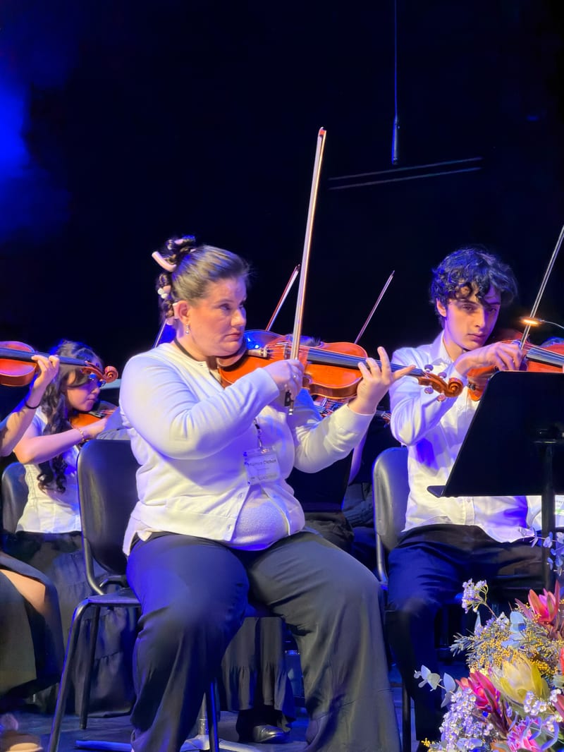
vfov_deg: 19.6
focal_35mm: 100
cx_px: 282
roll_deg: -0.5
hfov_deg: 14.8
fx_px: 2172
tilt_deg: +3.4
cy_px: 376
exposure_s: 1/40
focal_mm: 16.89
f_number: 2.8
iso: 800
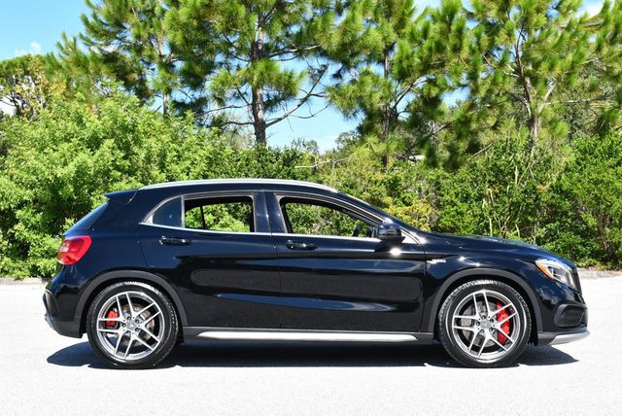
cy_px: 208
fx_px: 1038
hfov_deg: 33.4
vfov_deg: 22.7
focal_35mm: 60
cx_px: 311
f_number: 7.1
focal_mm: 30
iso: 200
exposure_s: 1/250
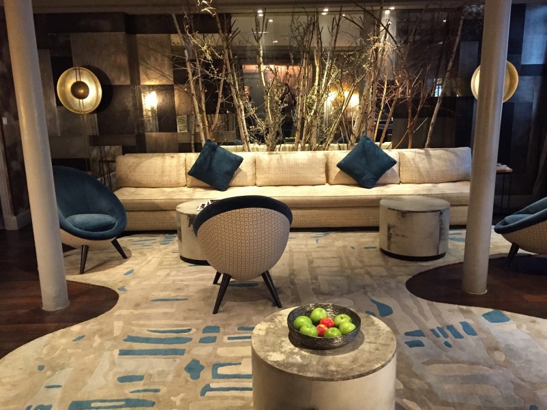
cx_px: 281
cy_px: 205
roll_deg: +0.3
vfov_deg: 46.8
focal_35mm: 30
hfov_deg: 60.0
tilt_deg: -13.0
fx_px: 474
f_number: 2.2
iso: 250
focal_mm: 4.15
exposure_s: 1/17
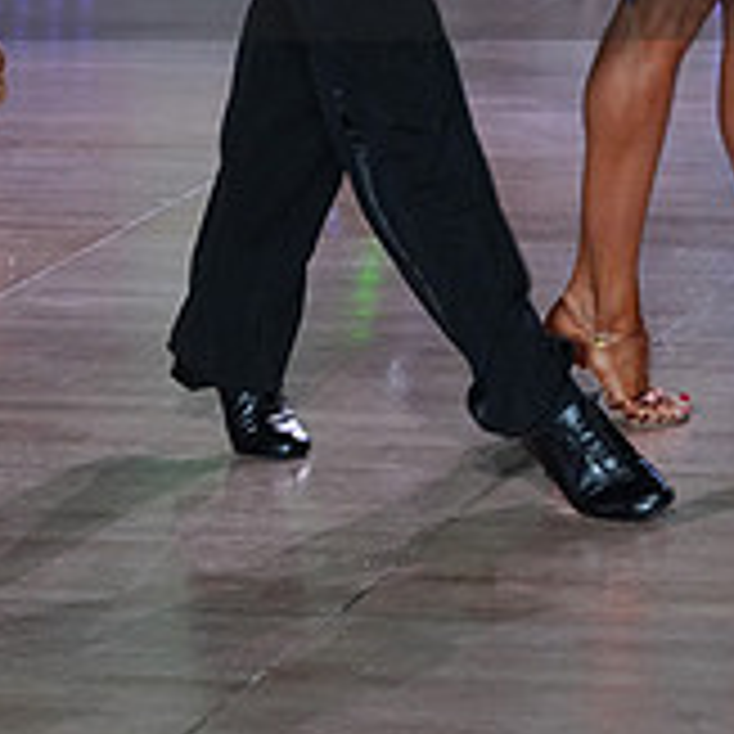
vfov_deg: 6.1
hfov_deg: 6.2
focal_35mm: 284
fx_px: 6813
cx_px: 466
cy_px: -108
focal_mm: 94
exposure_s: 1/250
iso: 2500
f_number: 6.3
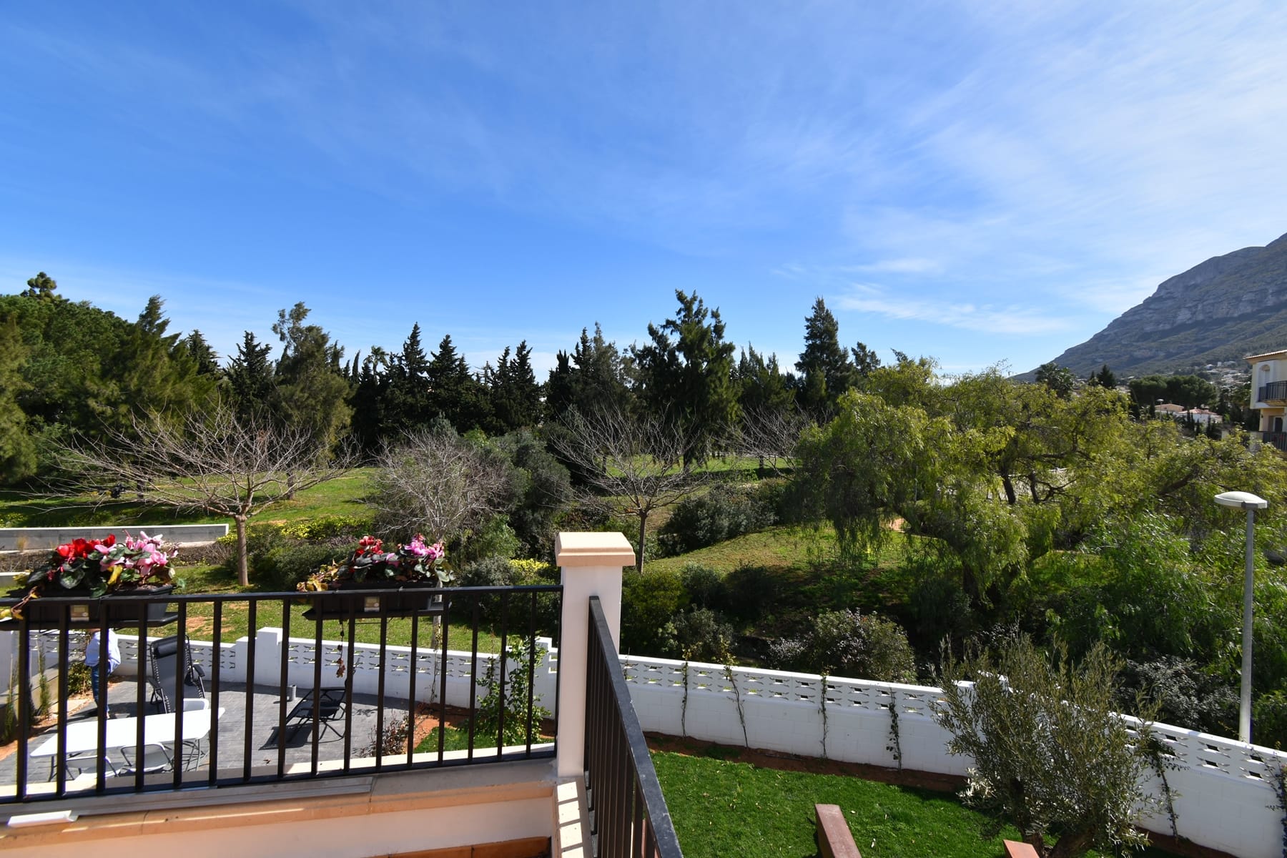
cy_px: 429
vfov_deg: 77.3
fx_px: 536
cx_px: 644
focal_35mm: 15
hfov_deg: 100.4
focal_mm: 10
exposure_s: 1/250
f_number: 8
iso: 100
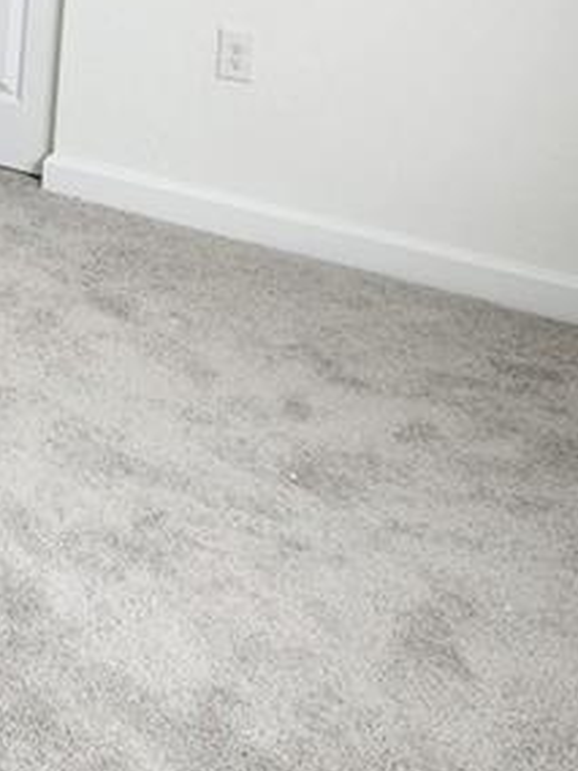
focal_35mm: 55
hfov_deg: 19.8
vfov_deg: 32.0
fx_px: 1224
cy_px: -14
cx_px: -456
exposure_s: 1/60
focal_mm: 2.2
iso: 80
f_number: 2.2
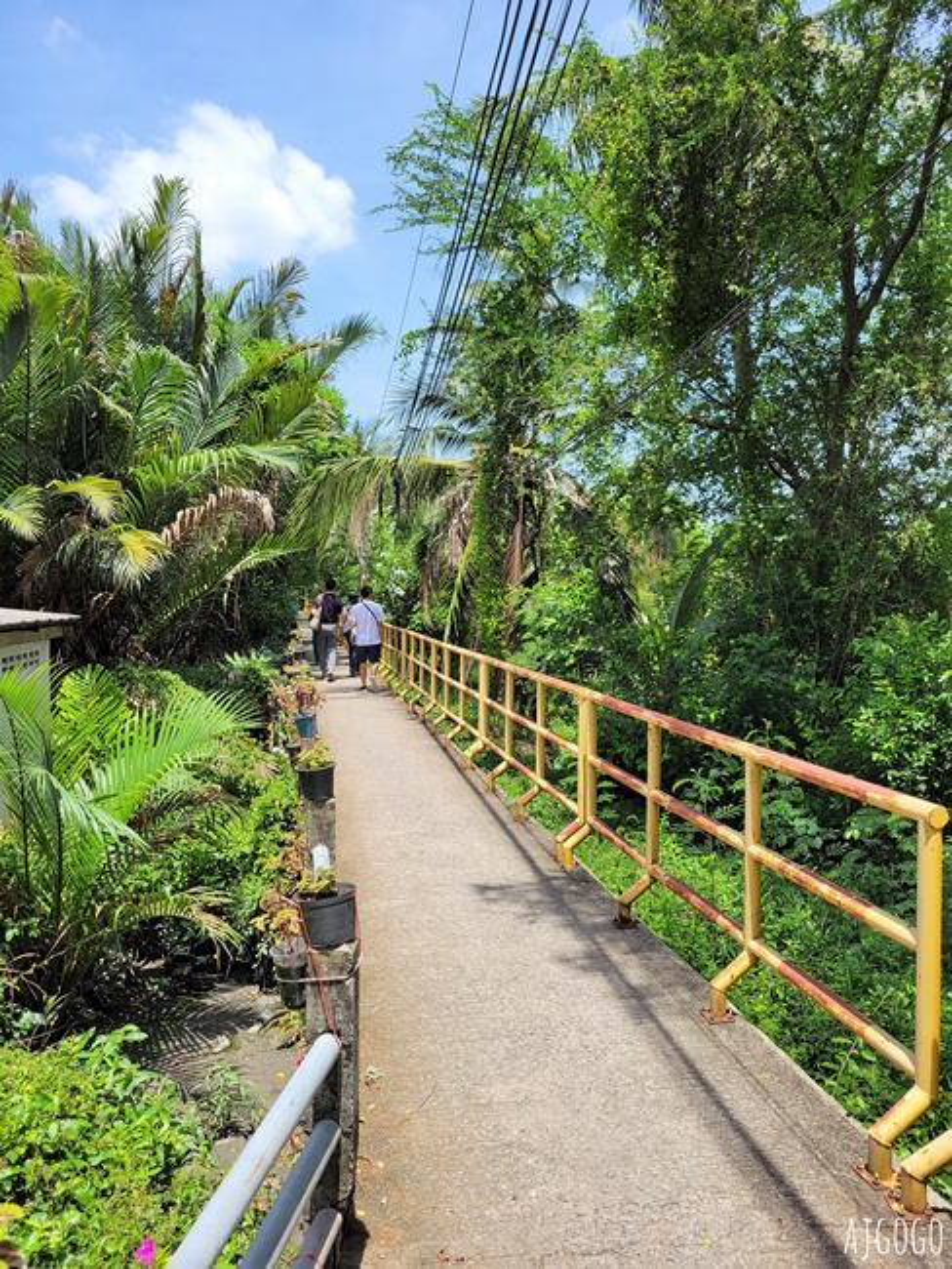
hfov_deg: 53.1
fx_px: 953
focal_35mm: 26
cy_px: 634
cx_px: 476
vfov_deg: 67.3
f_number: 1.8
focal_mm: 5.4
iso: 40
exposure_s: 1/1554
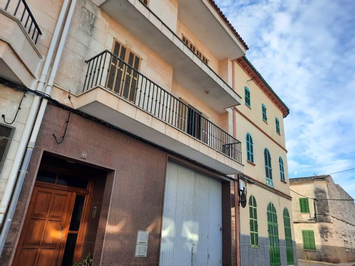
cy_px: 133
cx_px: 178
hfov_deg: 69.4
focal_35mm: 25
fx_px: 256
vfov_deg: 54.9
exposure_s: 1/325
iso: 32
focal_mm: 4.6
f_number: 2
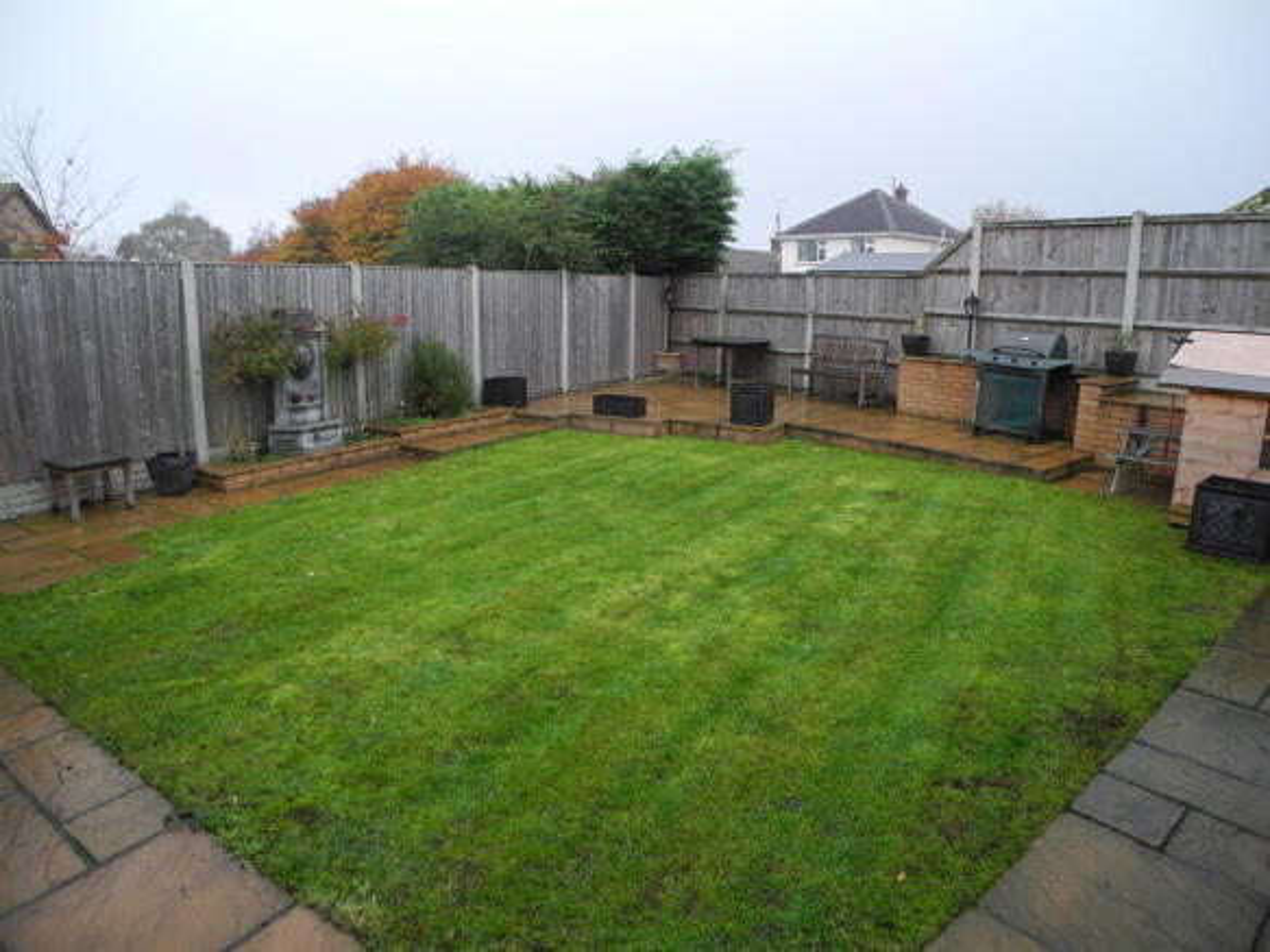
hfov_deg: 63.5
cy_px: 476
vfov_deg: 49.7
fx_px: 1027
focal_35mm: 28
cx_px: 635
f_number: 2.8
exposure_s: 1/39.7
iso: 100
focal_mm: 6
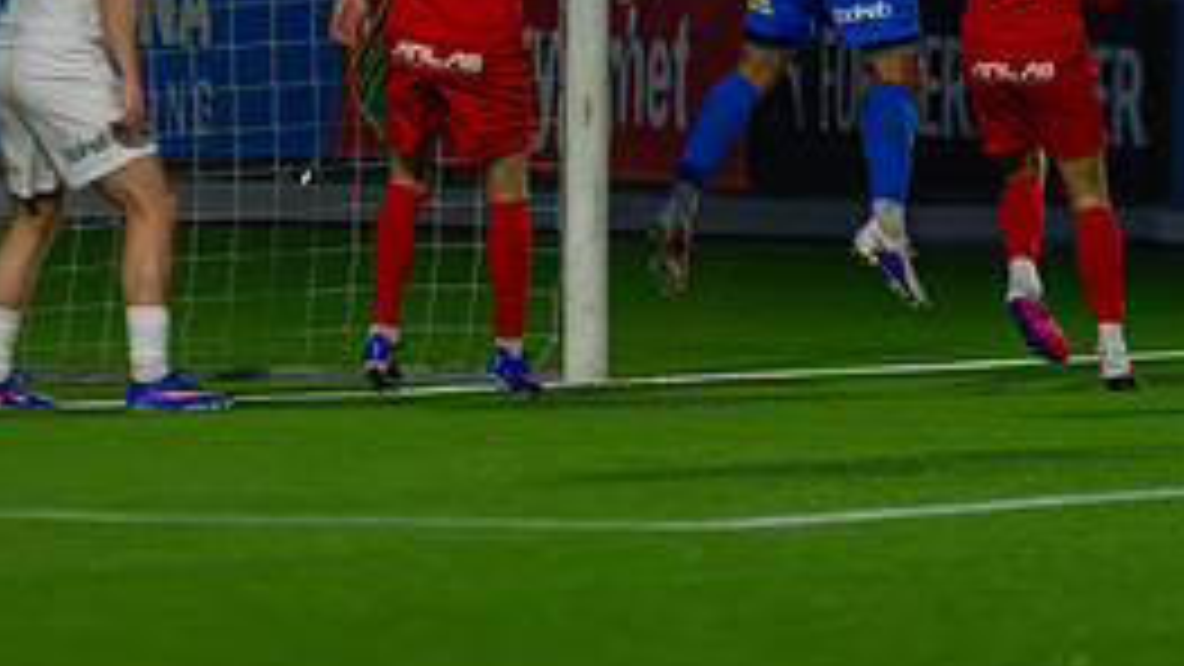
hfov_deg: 4.7
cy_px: -126
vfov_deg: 2.6
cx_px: 855
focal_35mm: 461
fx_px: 14475
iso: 8000
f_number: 3.2
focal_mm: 200
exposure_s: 1/1000
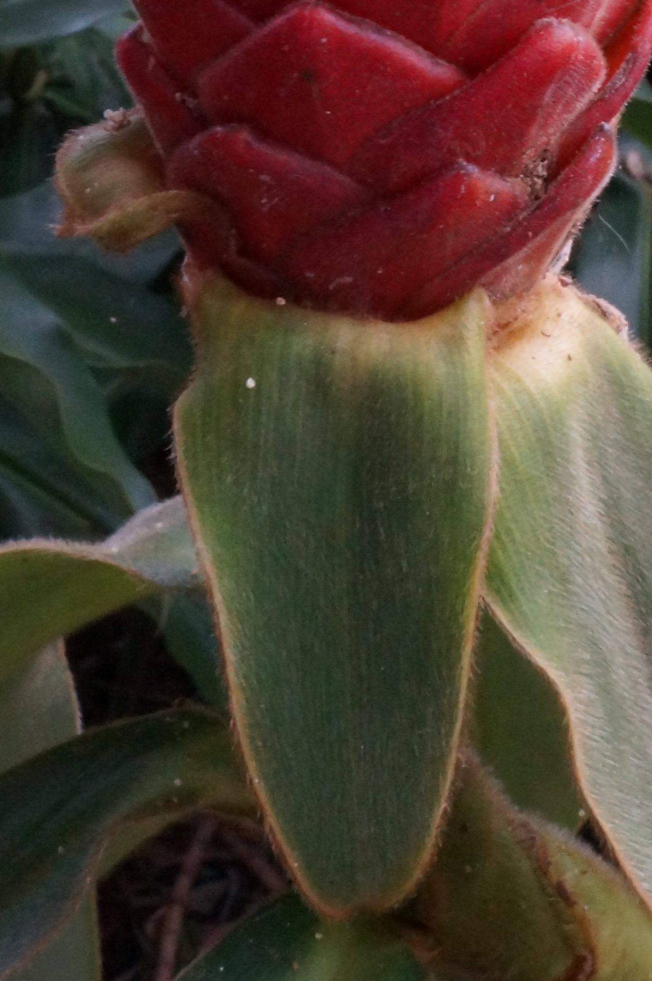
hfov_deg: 18.1
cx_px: 408
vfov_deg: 26.0
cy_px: 67
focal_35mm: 75
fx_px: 2042
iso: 3200
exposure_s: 1/30
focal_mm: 20
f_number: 22
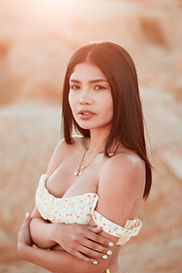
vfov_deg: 21.4
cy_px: 160
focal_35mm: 95
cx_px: 97
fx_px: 721
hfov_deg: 14.4
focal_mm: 58
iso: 100
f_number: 1.4
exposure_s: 1/800
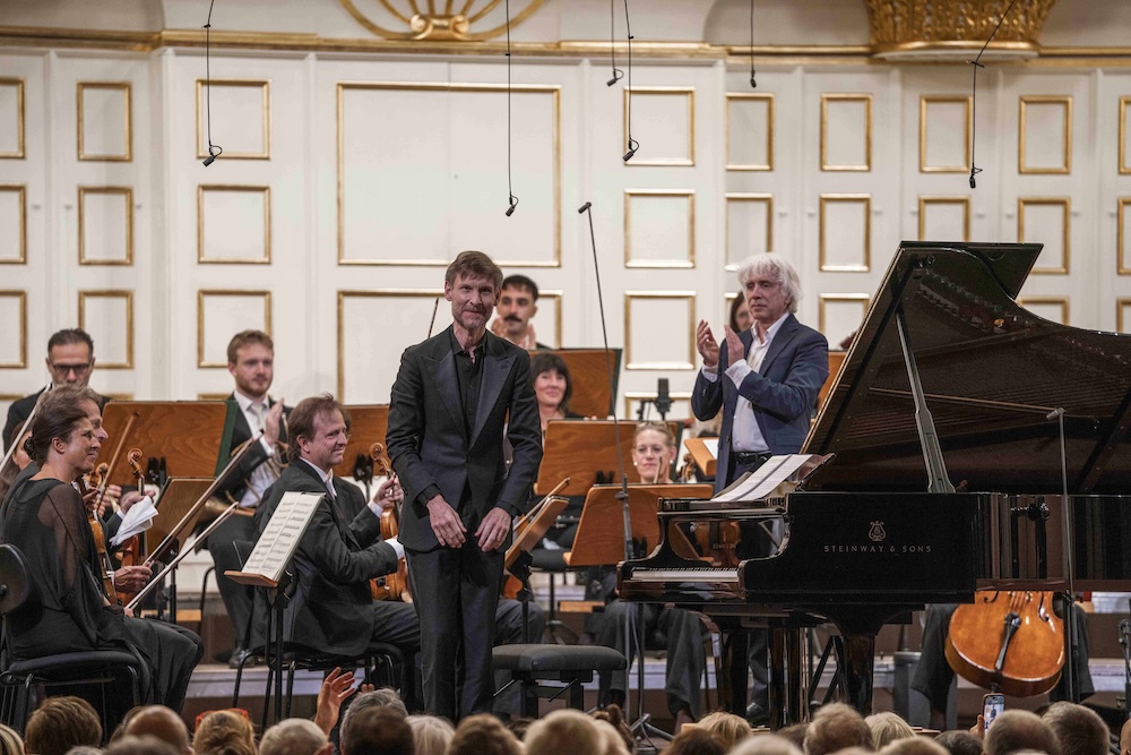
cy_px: 378
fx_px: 6284
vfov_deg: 6.9
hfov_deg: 10.3
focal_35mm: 200
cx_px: 566
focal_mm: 200
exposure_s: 1/250
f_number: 3.5
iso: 1250
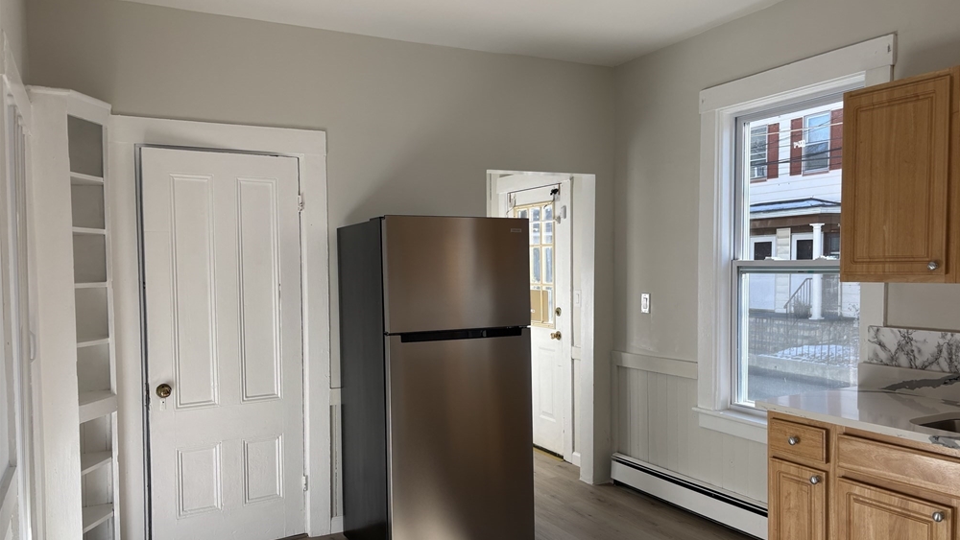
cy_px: 303
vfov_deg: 40.1
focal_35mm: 29
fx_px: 738
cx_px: 491
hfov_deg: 66.0
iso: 50
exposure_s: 1/477
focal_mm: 5.96
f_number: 1.6
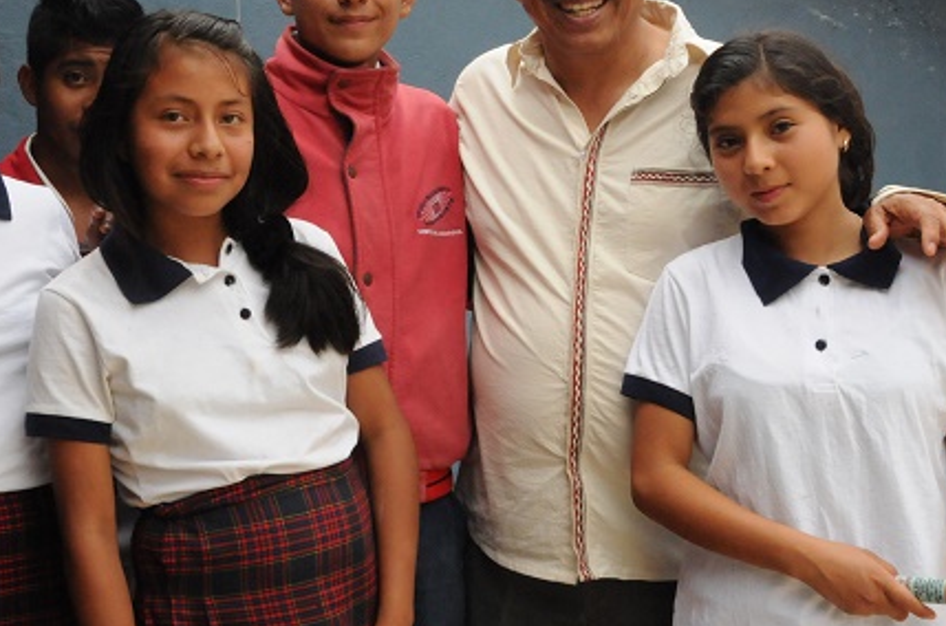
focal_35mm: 56
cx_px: 269
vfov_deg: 23.8
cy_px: 158
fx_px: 1468
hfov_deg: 35.1
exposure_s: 1/250
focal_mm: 20
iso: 1600
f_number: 14
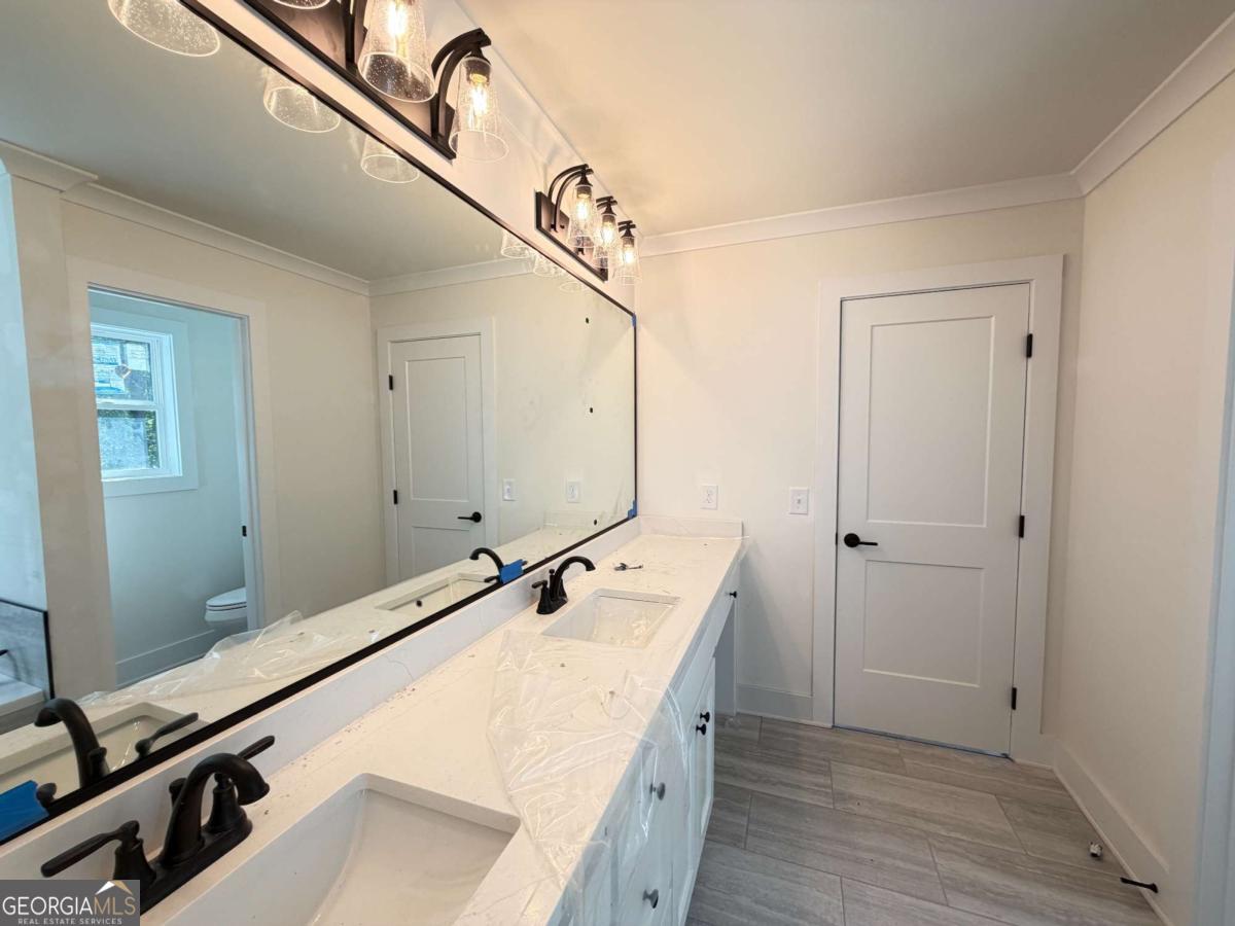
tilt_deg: -2.4
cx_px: 618
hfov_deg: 102.1
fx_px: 499
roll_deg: +0.9
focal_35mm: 14
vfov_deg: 85.7
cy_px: 463
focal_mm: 2.22
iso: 160
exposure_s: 1/120
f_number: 2.2
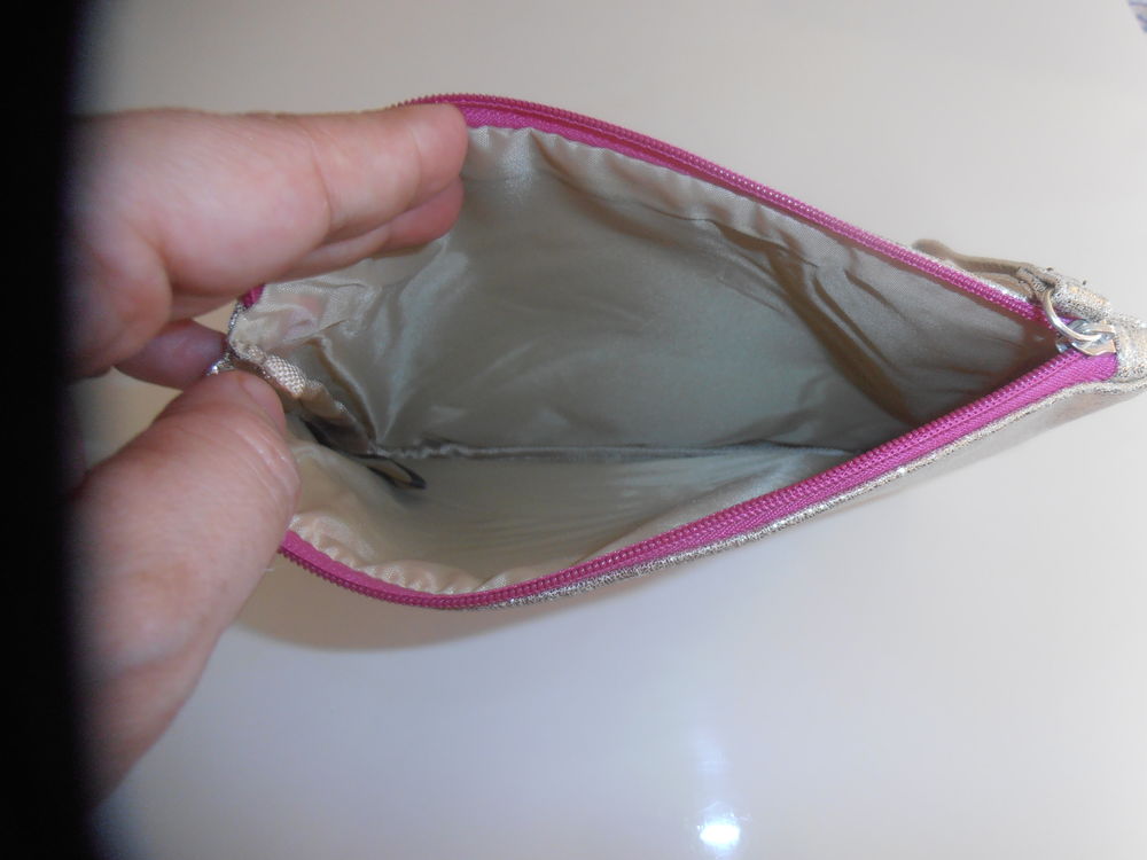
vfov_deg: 56.8
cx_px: 574
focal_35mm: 24
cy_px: 430
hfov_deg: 71.6
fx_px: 795
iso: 125
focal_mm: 4.2
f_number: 3
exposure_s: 1/30
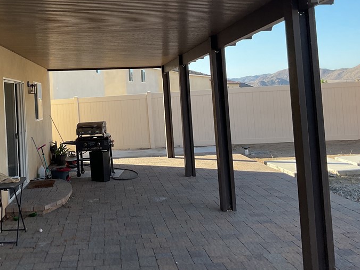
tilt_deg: +2.0
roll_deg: +2.4
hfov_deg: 42.0
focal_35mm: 44
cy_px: 80
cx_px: 102
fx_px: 458
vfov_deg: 32.5
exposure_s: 1/650
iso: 16
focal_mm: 3
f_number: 1.8
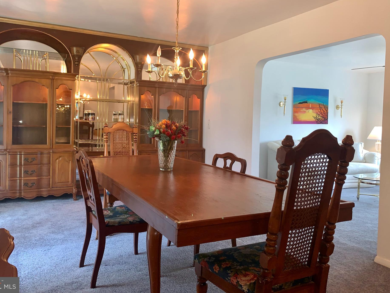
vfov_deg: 48.1
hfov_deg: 61.6
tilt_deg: -3.6
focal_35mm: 29
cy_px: 131
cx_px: 184
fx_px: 327
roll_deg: -1.9
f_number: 1.8
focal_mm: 4.25
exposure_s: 1/24
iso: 32
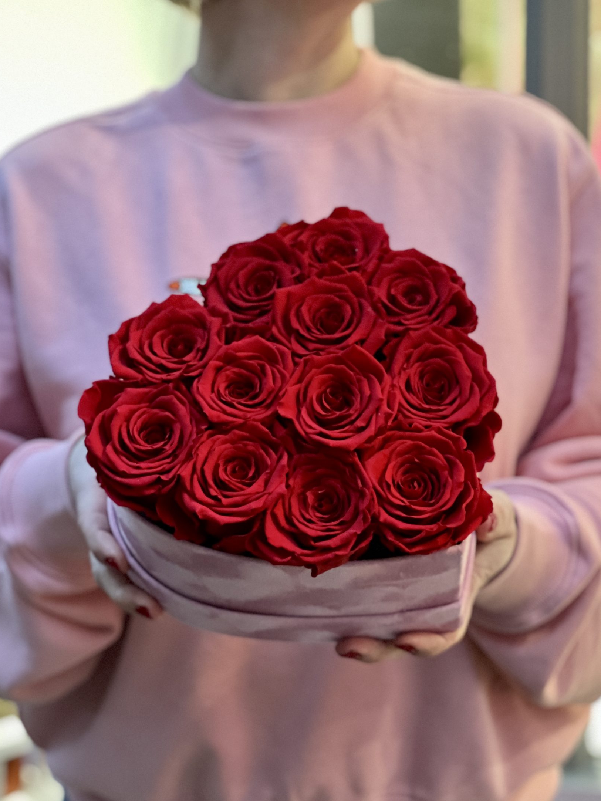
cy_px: 461
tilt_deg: -12.6
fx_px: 2106
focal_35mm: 91
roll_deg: +0.9
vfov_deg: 21.5
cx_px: 328
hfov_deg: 16.2
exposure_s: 1/14
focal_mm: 9
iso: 500
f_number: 2.8
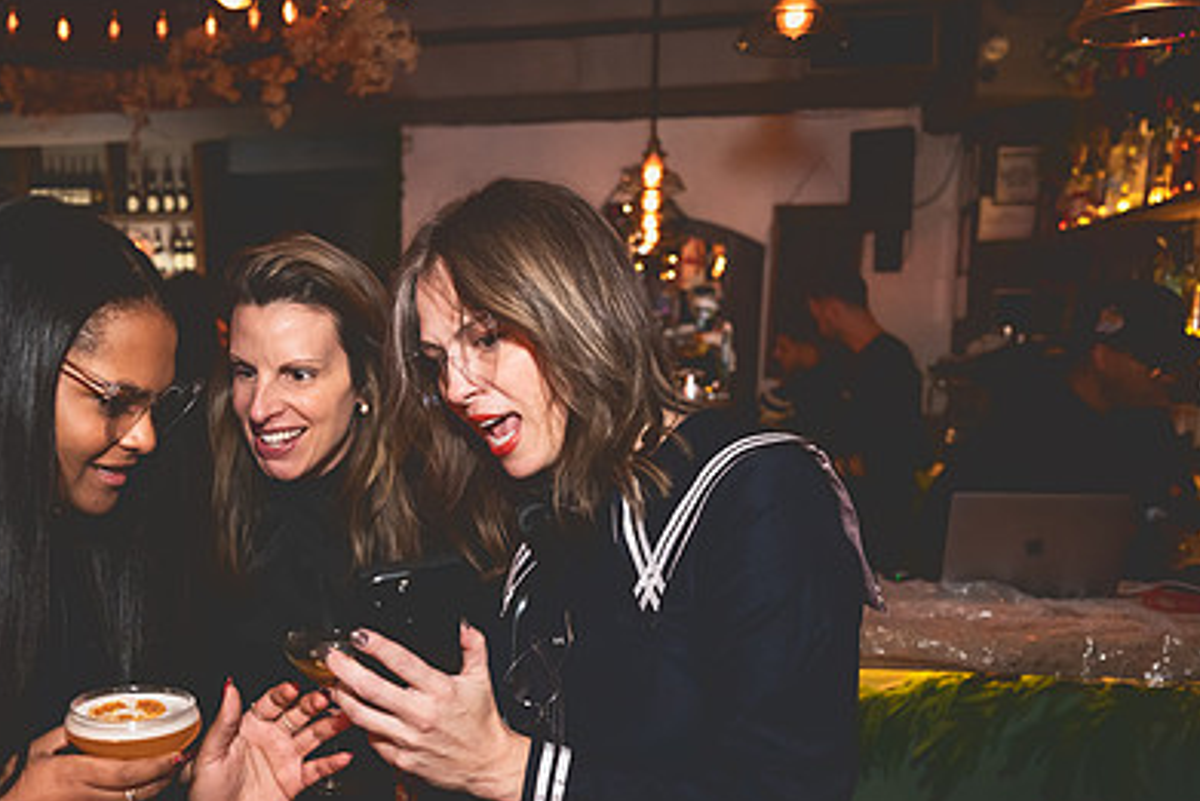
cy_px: 554
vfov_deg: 36.4
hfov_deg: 51.8
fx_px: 1200
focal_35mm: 36
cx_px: 374
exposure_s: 1/100
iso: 3200
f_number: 3.2
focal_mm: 24
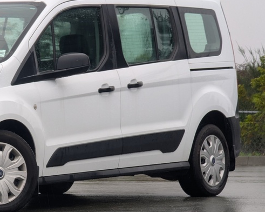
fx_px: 1693
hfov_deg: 8.9
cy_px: 122
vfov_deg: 7.2
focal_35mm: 216
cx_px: 11
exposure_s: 1/71.1
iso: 37
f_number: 3.5
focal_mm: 19
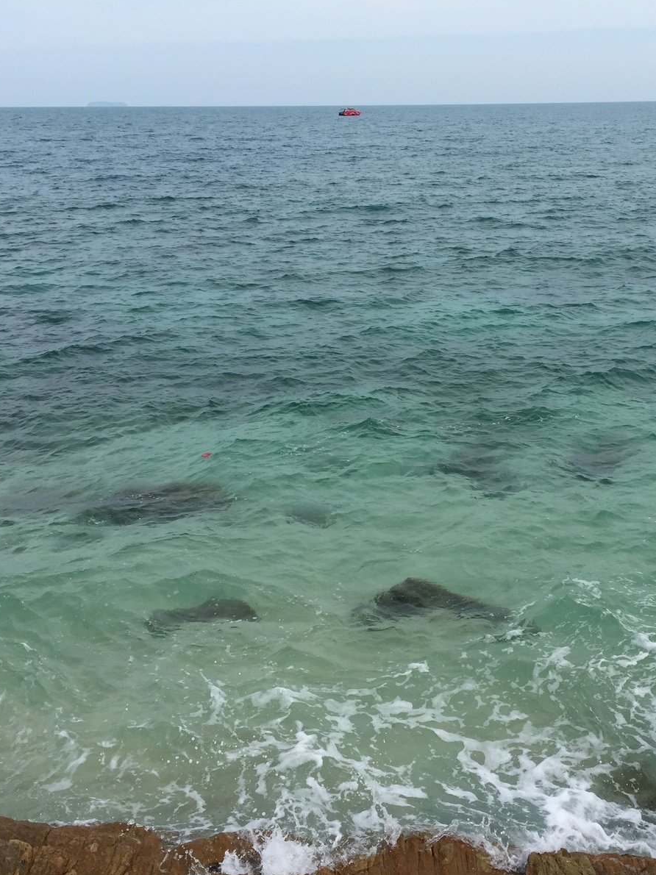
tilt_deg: -18.1
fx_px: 986
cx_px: 425
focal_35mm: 39
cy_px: 437
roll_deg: +0.0
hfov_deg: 36.5
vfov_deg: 47.9
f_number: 2.2
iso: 32
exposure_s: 1/2326
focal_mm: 4.15
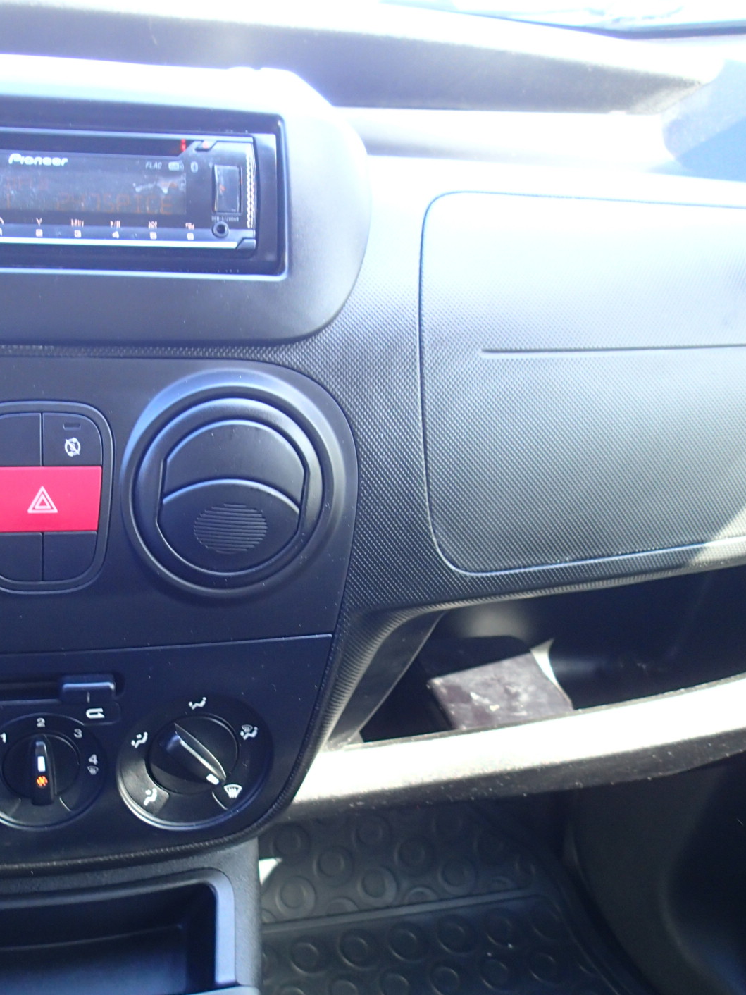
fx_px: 977
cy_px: 499
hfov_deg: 40.3
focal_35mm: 34
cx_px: 163
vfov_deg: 54.0
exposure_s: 1/30
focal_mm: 4.5
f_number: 2
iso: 200
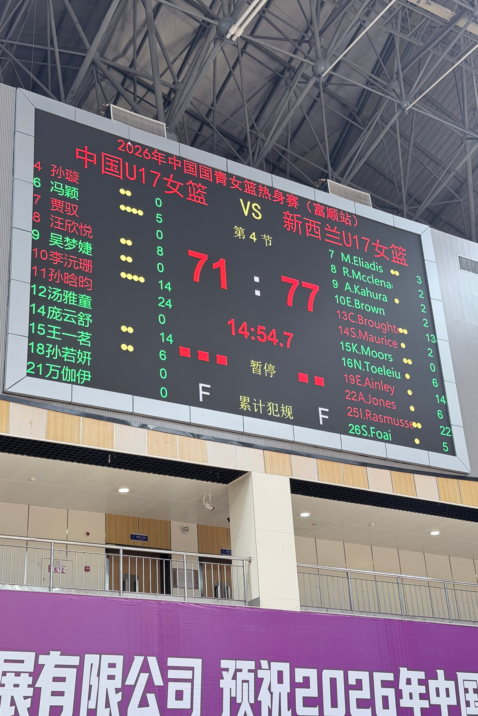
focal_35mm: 50
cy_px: 358
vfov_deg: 39.6
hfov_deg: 27.0
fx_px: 996
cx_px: 240
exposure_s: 1/121
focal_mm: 6.76
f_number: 1.78
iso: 50
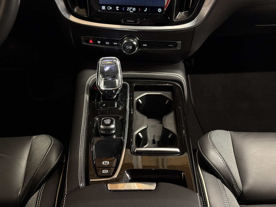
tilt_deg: -39.4
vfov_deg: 30.3
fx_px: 383
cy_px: 104
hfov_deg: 39.7
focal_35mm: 48
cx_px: 138
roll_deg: +0.4
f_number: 1.78
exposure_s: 1/40
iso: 500
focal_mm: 6.76
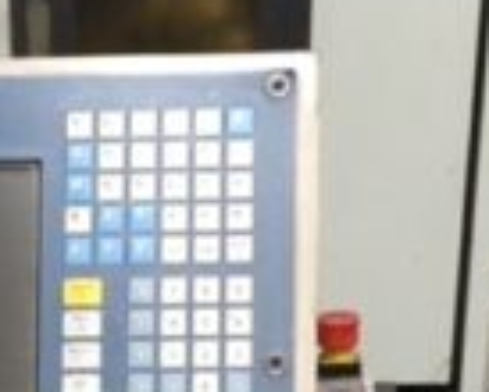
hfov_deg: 18.5
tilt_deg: -24.3
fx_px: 1493
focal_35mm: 103
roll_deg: +1.8
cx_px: 118
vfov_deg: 13.9
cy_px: 622
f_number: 2.2
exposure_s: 1/33
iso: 100
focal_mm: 4.15
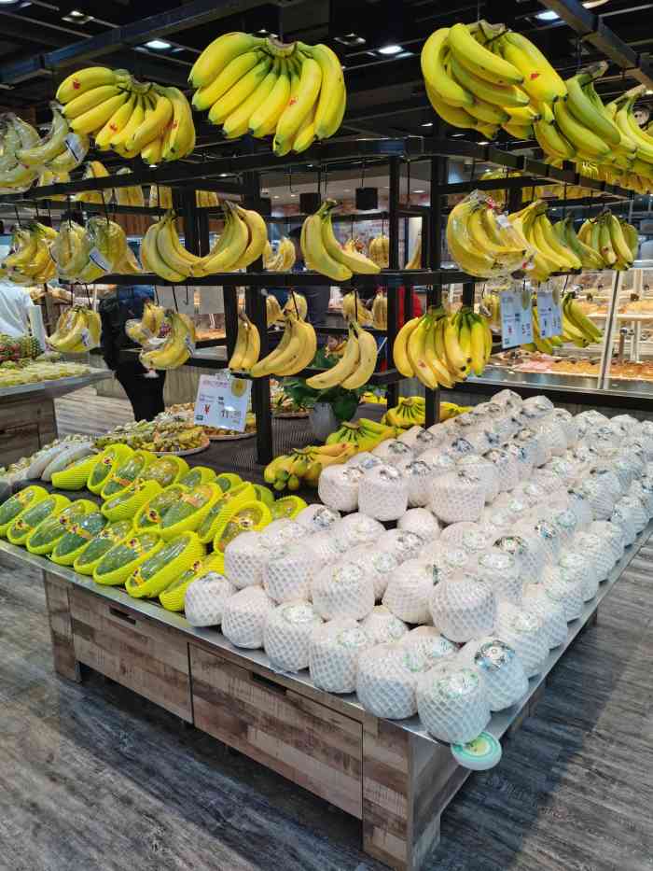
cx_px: 326
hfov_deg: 51.4
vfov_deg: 65.3
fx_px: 679
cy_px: 436
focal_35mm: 27
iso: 50
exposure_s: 1/172
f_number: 1.6
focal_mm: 5.56
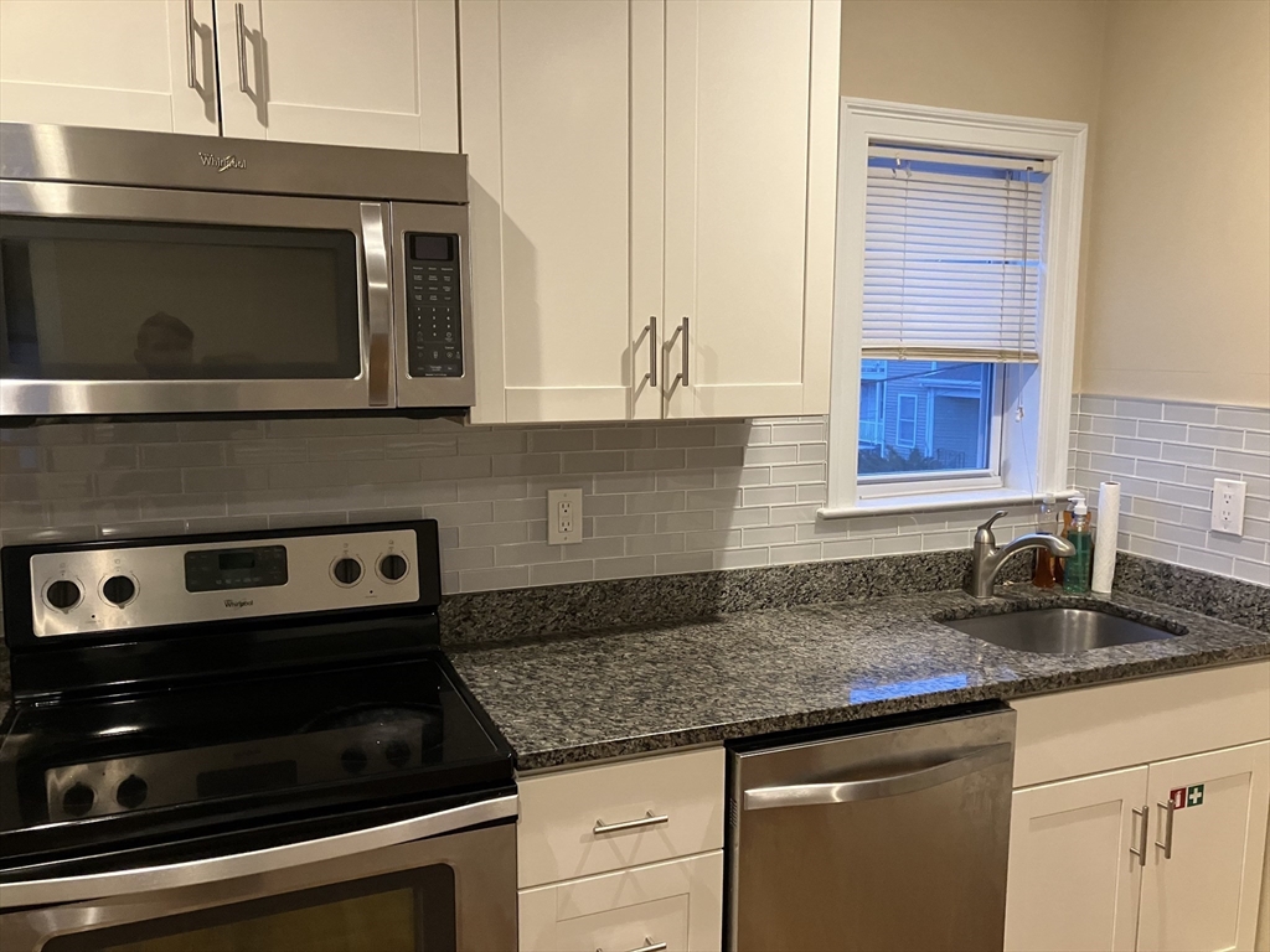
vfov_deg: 49.7
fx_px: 1027
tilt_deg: -8.3
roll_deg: -0.8
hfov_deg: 63.4
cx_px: 635
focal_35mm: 28
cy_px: 476
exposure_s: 1/40
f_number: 1.8
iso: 250
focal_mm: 3.99
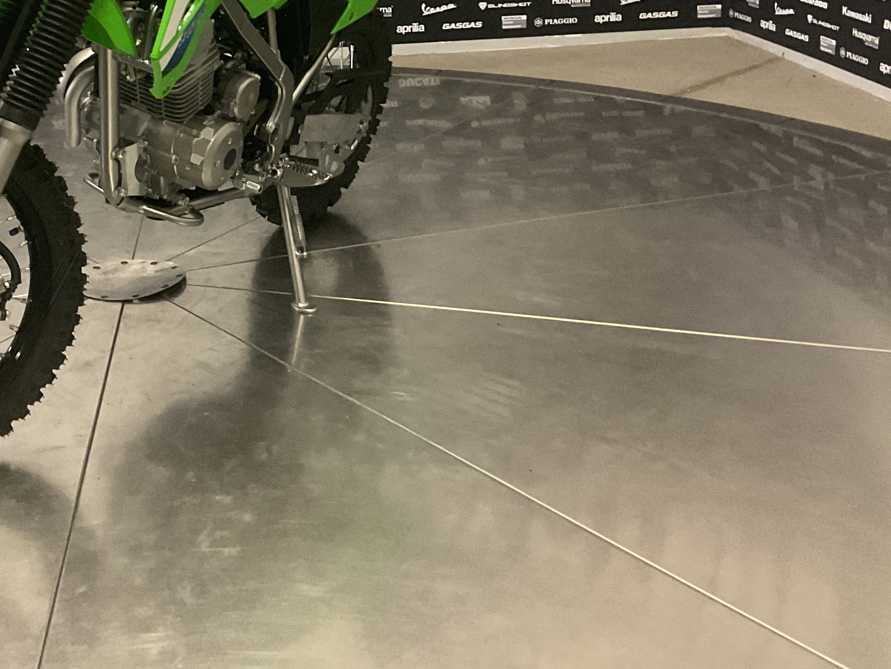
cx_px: 296
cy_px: 77
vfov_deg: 26.7
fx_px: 1364
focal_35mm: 53
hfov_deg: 35.8
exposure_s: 1/60
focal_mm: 3
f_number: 1.8
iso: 250
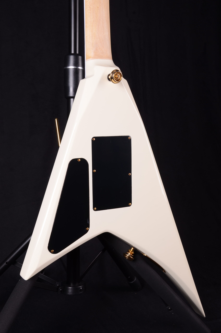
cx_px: 110
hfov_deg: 29.7
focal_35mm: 45
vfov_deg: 43.7
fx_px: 416
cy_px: 166
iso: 200
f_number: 14
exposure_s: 1/200
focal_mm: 30
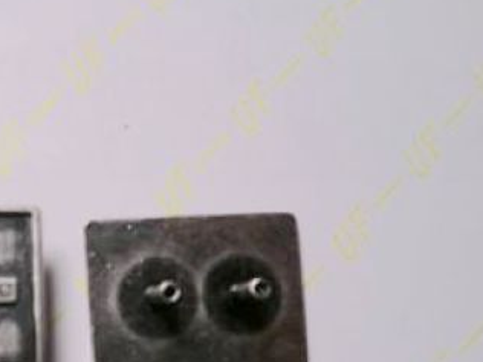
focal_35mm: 70
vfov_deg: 20.7
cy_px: 302
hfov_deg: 26.8
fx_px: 977
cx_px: 50
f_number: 2.8
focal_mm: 5.58
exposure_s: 1/60
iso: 100
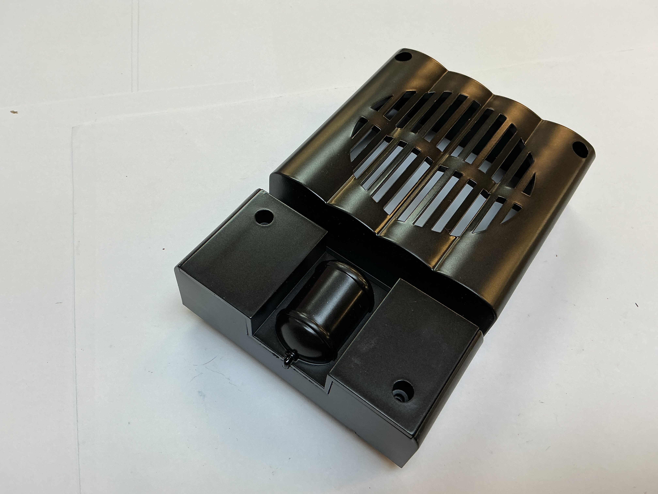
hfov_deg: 61.7
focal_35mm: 29
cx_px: 329
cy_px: 247
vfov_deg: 48.2
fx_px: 551
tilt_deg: -62.9
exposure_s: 1/100
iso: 32
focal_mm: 3
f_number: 1.8
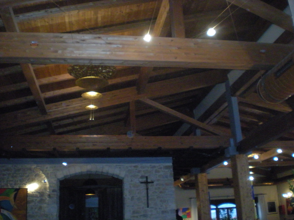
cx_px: 147
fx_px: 323
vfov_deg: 37.7
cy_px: 110
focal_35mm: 38
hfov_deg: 49.0
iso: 800
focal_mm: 6.3
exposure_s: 1/60
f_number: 3.1
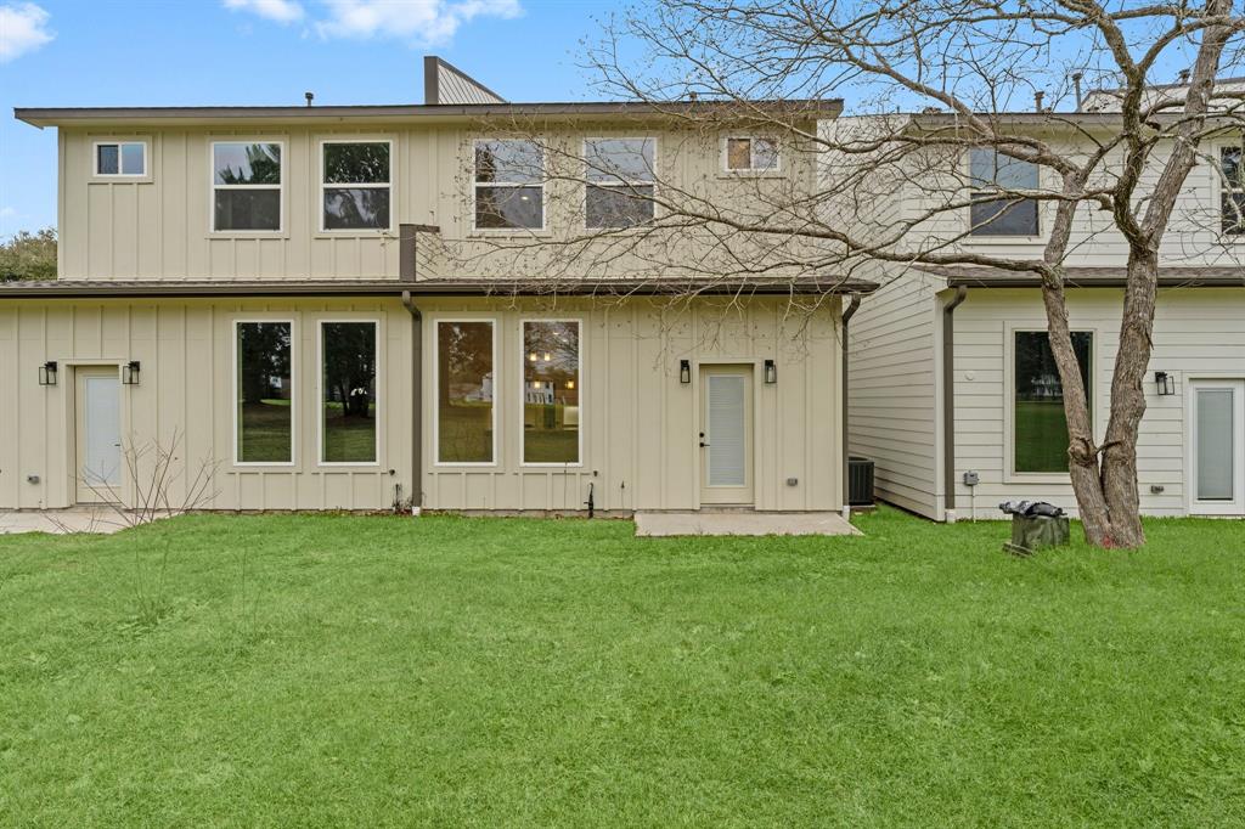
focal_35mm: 18
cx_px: 622
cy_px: 414
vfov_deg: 66.8
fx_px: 629
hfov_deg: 89.4
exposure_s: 1/30
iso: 125
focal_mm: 18.2
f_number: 10
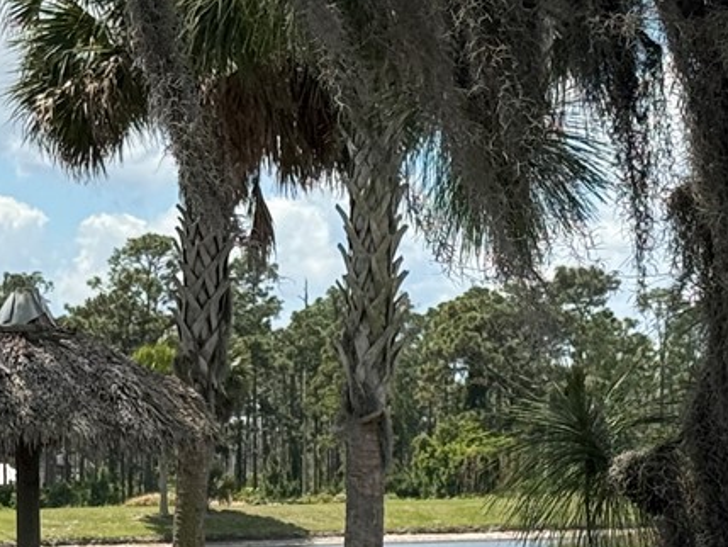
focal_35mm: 179
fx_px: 3766
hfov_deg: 11.0
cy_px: 787
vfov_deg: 8.2
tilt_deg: -5.5
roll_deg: +0.8
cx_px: 97
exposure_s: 1/3096
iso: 64
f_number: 1.78
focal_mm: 6.76
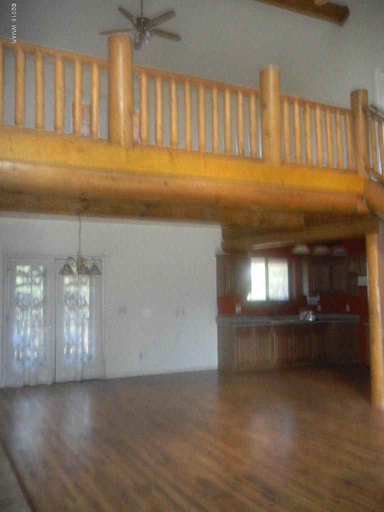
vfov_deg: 52.6
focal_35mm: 35
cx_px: 192
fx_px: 518
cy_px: 256
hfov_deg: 40.7
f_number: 3.6
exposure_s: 1/30
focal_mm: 6.3
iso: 587
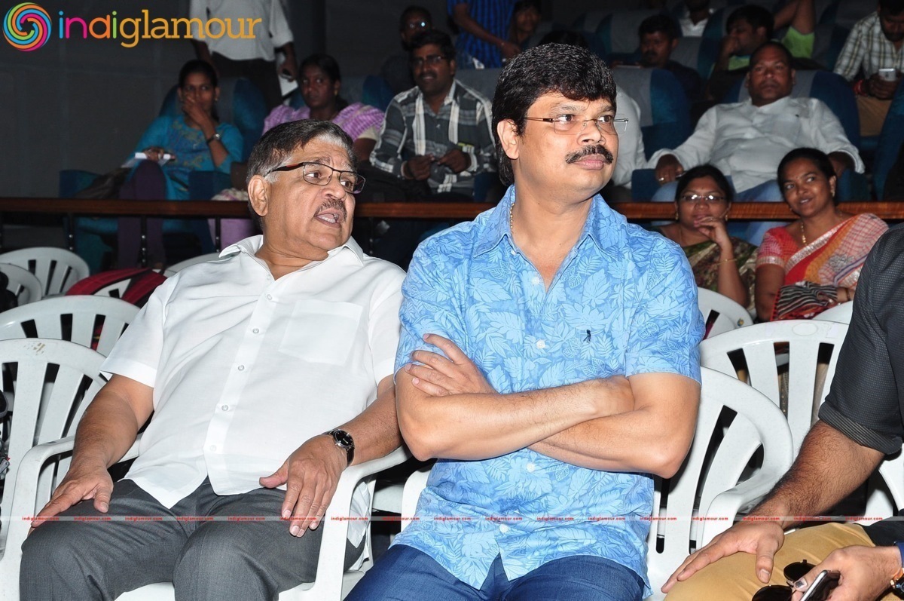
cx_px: 452
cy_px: 300
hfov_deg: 23.4
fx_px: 2182
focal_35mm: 87
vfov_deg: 15.7
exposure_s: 1/125
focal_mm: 58
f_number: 8
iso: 400
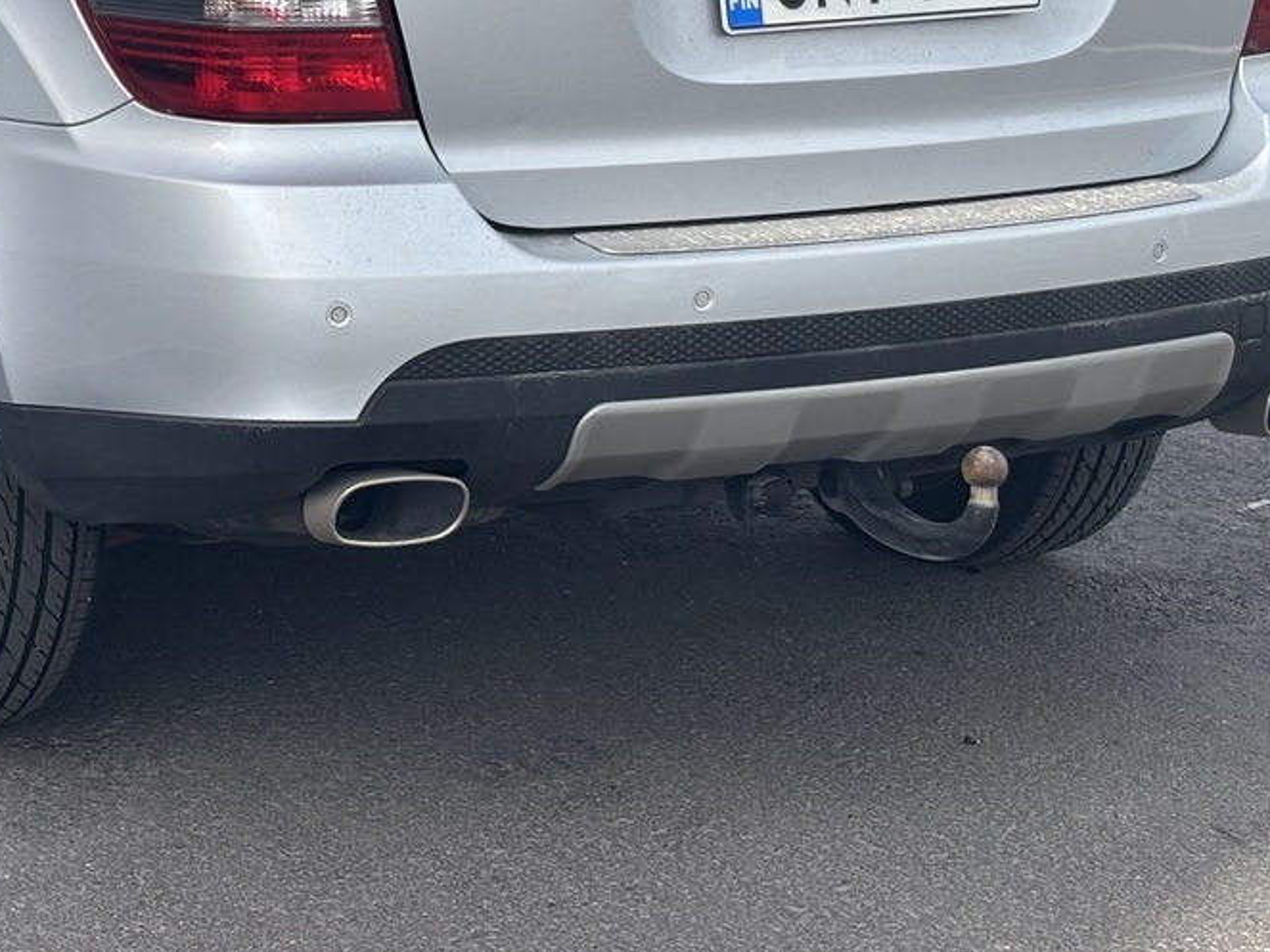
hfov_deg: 17.2
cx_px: 188
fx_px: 4145
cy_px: -23
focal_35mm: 113
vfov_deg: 12.9
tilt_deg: -7.7
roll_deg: +1.6
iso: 40
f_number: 1.6
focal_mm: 5.96
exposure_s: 1/1437
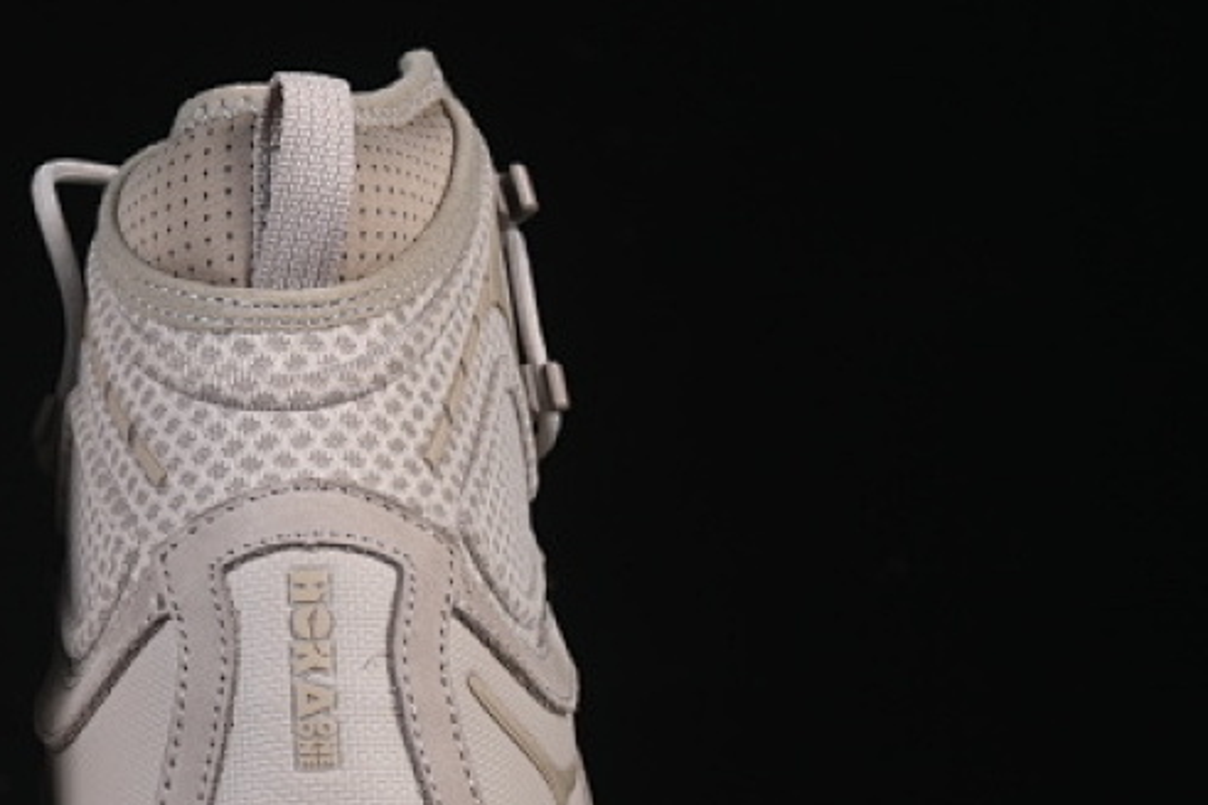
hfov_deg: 12.3
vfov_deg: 8.3
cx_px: -42
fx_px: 5534
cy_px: 672
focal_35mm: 165
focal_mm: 50
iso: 160
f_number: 8
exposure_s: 1/80
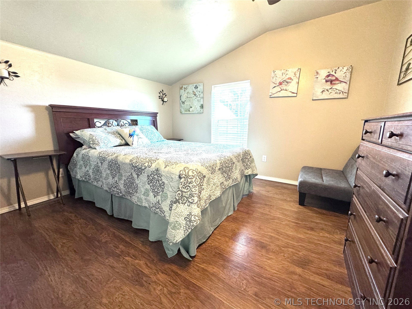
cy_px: 154
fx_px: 167
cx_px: 206
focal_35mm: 14
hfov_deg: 102.1
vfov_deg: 85.7
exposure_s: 1/60
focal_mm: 2.22
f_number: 2.2
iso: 200
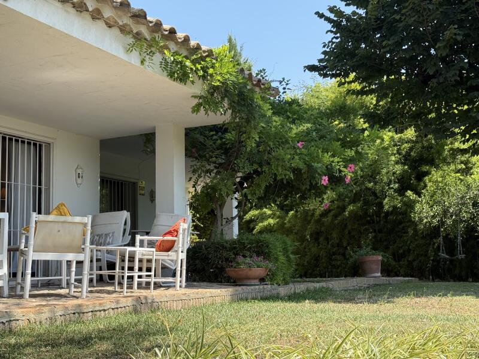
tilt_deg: +7.8
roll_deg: +1.1
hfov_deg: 39.7
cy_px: 180
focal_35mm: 48
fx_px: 664
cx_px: 240
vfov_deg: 30.3
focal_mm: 6.76
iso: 100
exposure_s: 1/1754
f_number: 1.78
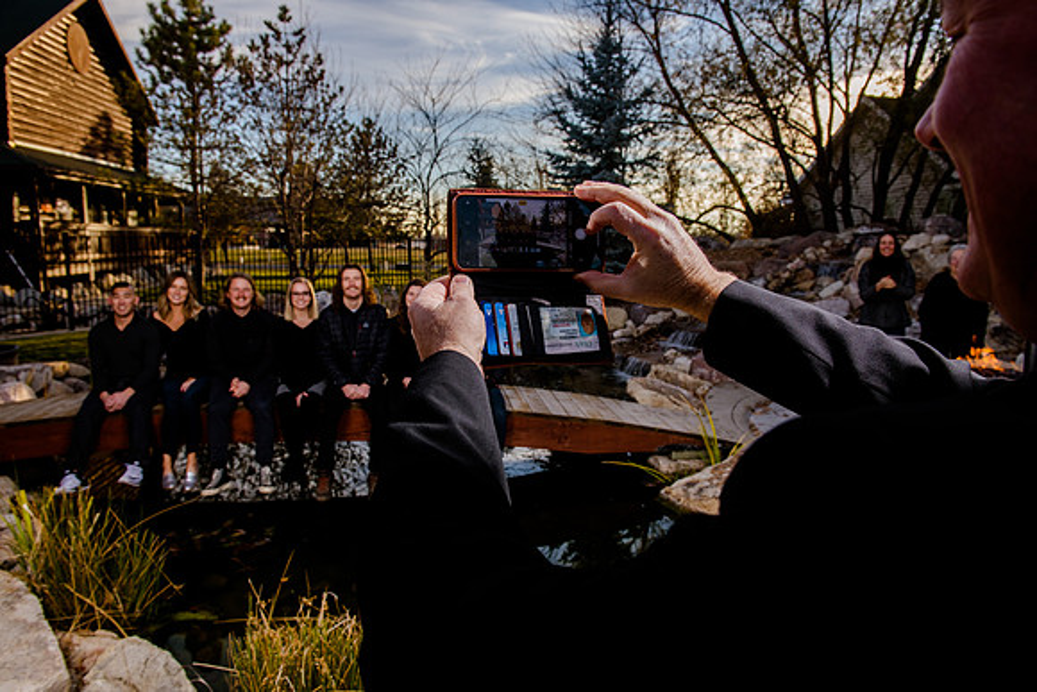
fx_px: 715
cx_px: 518
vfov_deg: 51.7
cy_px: 346
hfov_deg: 71.9
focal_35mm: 25
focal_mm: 24
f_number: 8
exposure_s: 1/160
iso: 200
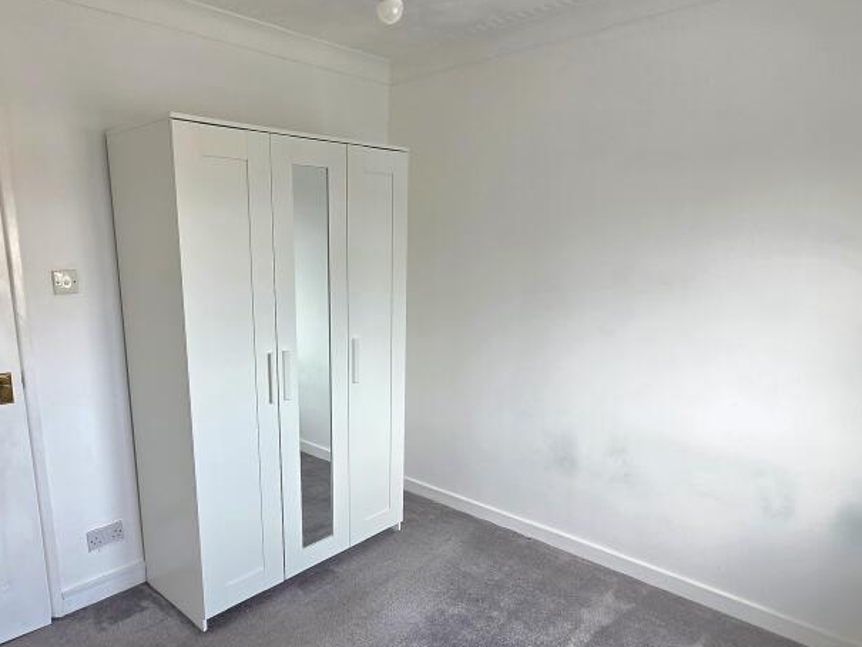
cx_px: 362
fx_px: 548
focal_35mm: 22
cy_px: 383
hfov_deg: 75.8
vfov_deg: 60.7
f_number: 2.2
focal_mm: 2.2
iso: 80
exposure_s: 1/101
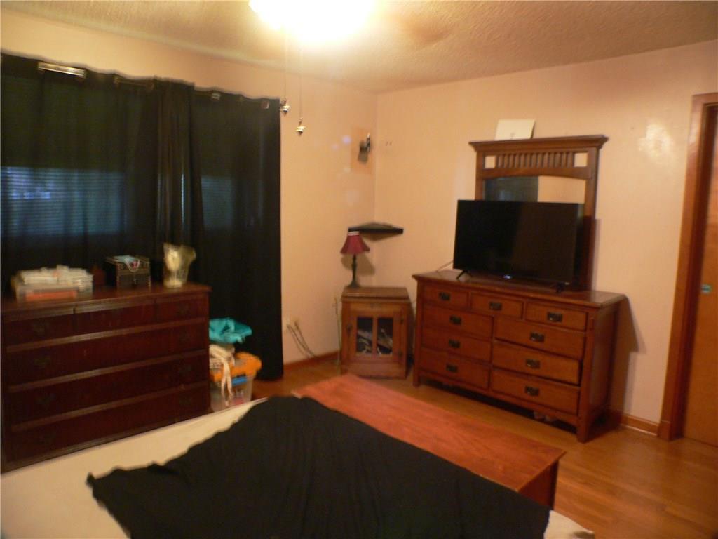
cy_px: 270
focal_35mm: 36
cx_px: 359
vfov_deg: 39.7
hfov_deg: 51.4
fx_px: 747
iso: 200
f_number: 2.8
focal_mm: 6
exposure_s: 1/4
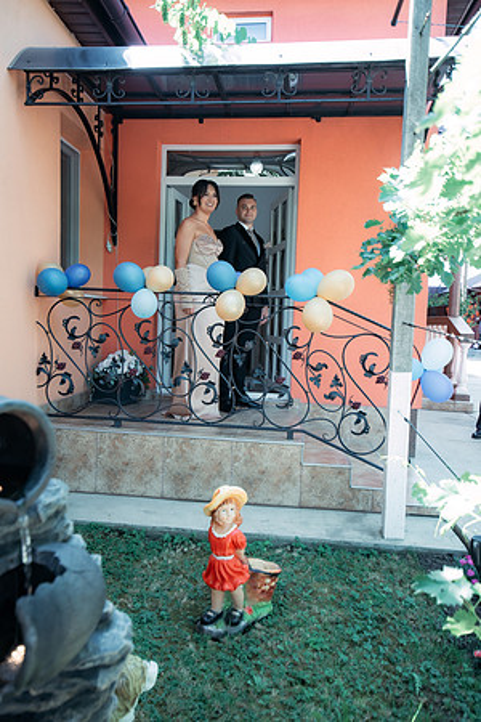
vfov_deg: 65.5
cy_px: 361
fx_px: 561
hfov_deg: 46.4
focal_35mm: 28
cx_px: 240
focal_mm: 28
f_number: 2.8
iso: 360
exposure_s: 1/500
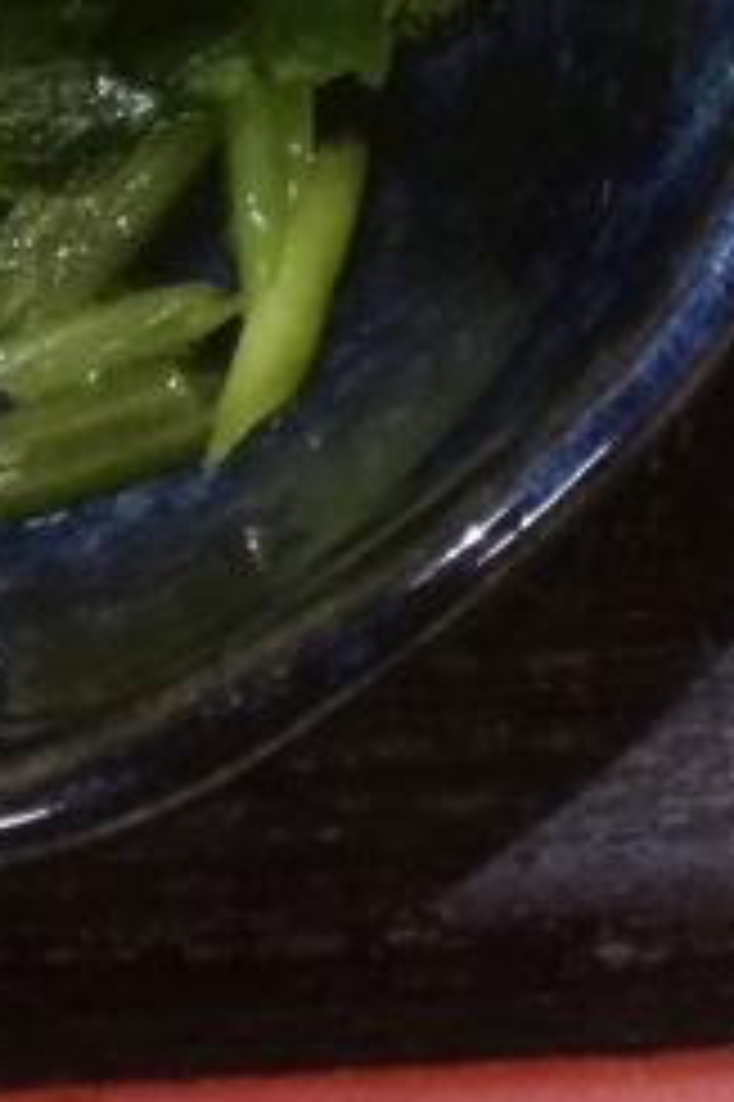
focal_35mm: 148
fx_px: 4532
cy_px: -1403
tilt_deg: -58.4
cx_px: 1927
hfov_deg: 8.3
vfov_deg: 11.7
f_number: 2.2
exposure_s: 1/30
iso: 160
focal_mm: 4.15
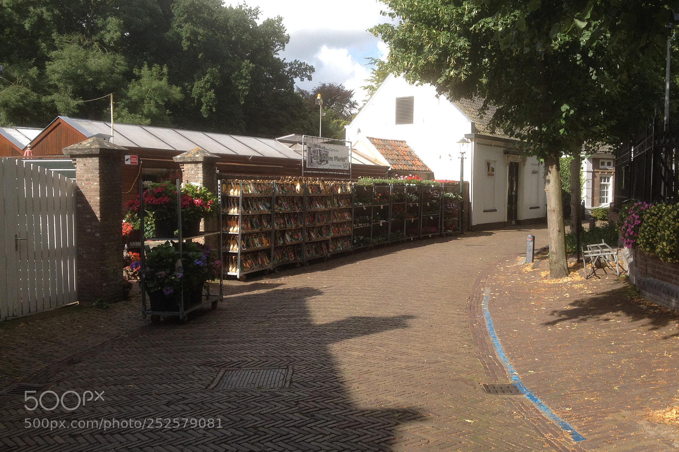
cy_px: 199
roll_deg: -0.8
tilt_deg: -1.1
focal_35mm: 37
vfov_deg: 35.9
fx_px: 698
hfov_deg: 51.9
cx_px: 343
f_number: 2.4
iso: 50
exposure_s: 1/876
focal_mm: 4.28
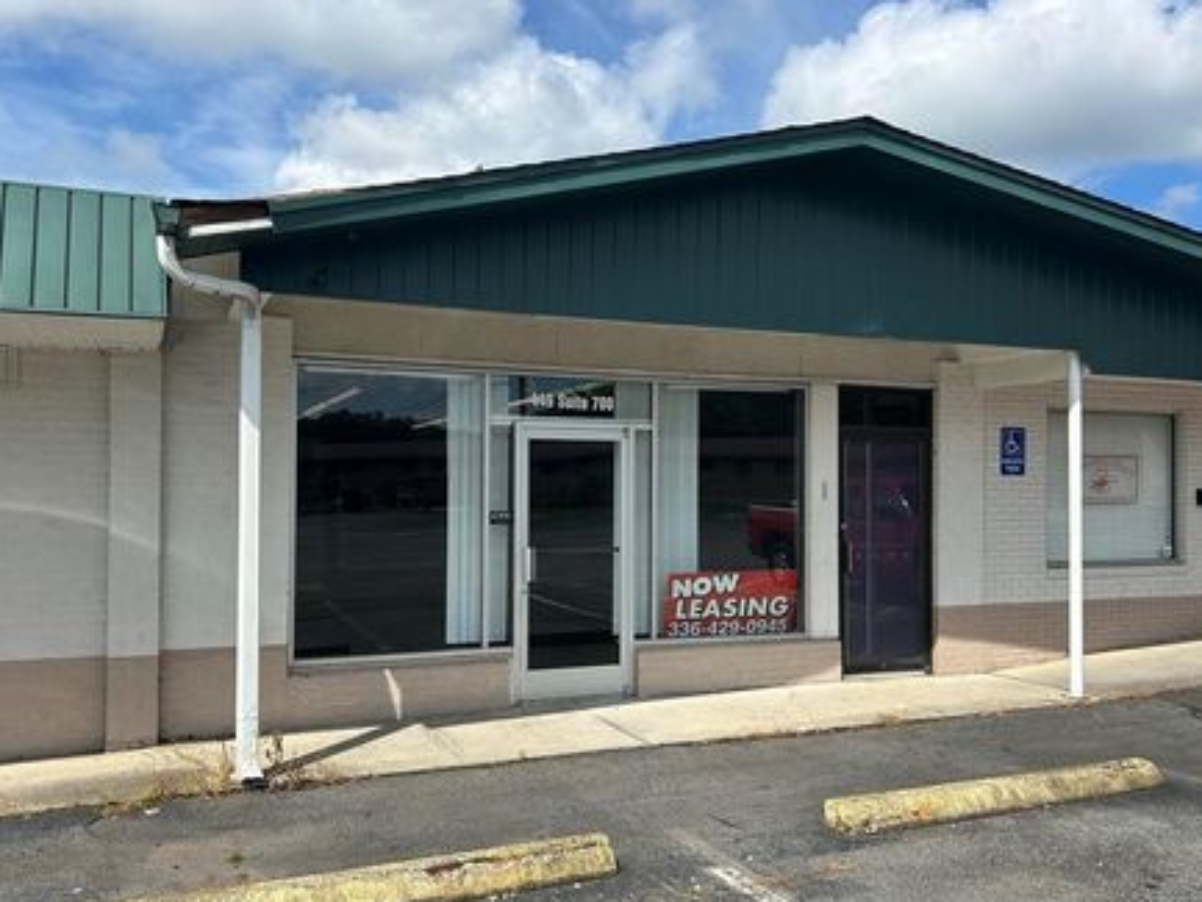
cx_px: 558
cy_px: 476
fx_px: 1042
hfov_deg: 59.9
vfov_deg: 46.8
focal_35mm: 30
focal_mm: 5.7
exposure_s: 1/5076
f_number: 1.5
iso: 50
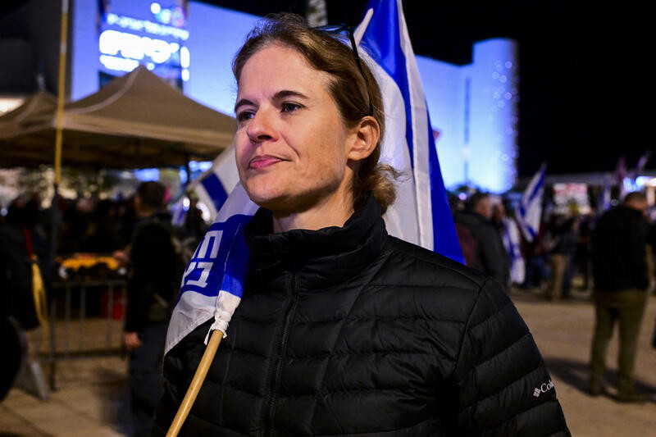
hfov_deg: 49.6
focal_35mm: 39
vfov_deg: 34.2
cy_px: 218
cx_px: 328
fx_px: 710
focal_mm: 39
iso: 10000
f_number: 5
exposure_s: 1/125
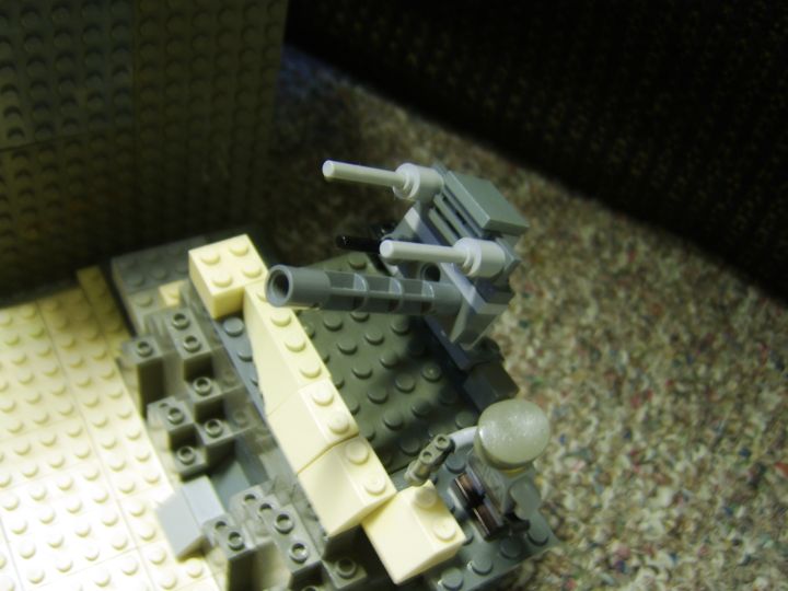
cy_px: 296
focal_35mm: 31
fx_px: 706
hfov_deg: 58.4
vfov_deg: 45.4
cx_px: 394
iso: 71
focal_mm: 8.13
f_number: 2.7
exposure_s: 1/2
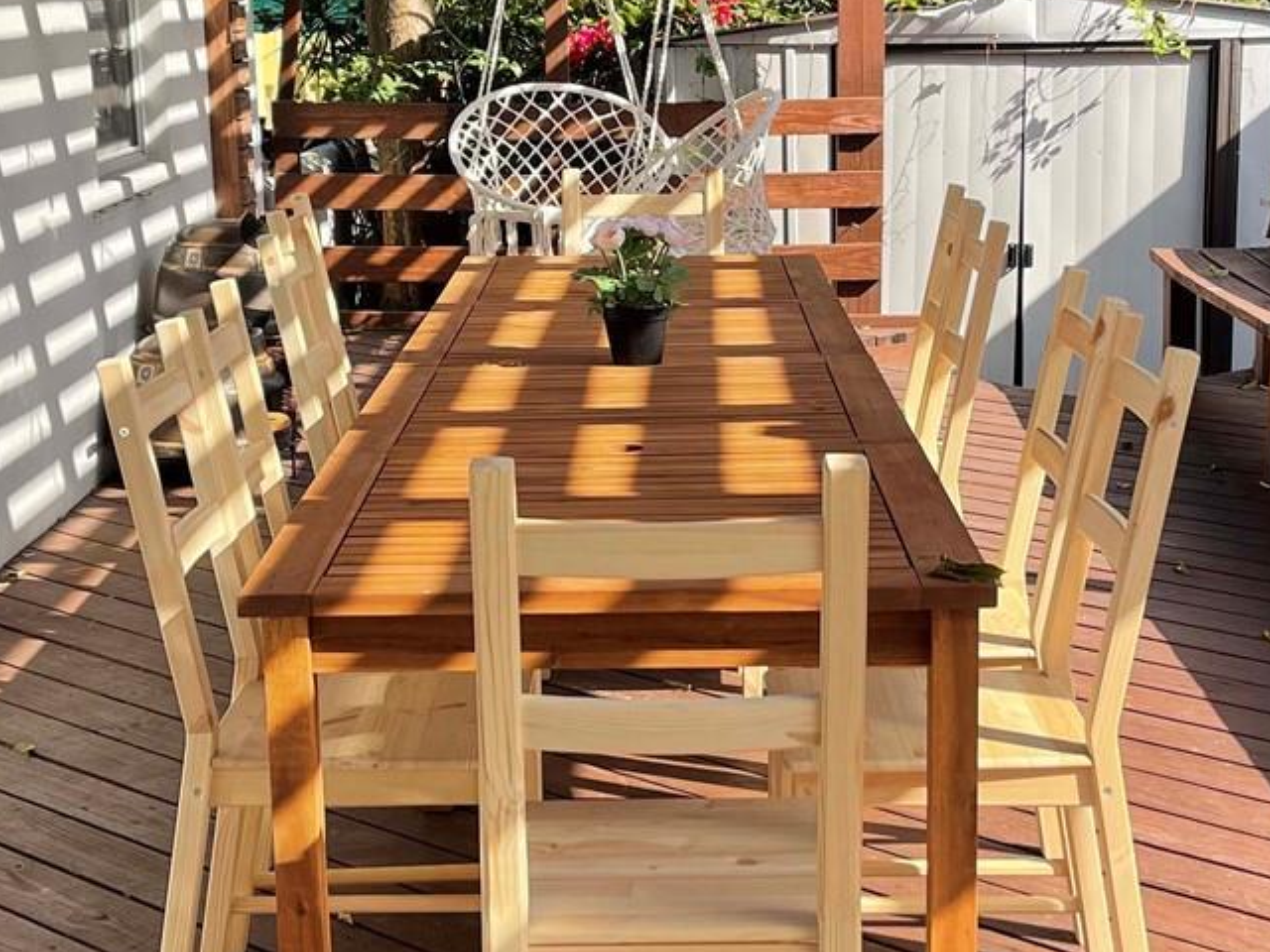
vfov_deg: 22.6
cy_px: 383
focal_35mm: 65
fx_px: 2385
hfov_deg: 29.8
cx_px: 625
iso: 32
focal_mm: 5.1
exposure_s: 1/1456
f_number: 1.6
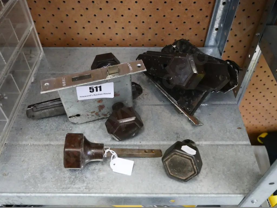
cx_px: 138
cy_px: 104
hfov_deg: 60.0
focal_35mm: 30
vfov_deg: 46.8
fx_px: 240
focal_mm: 15
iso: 6400
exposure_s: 1/160
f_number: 3.7
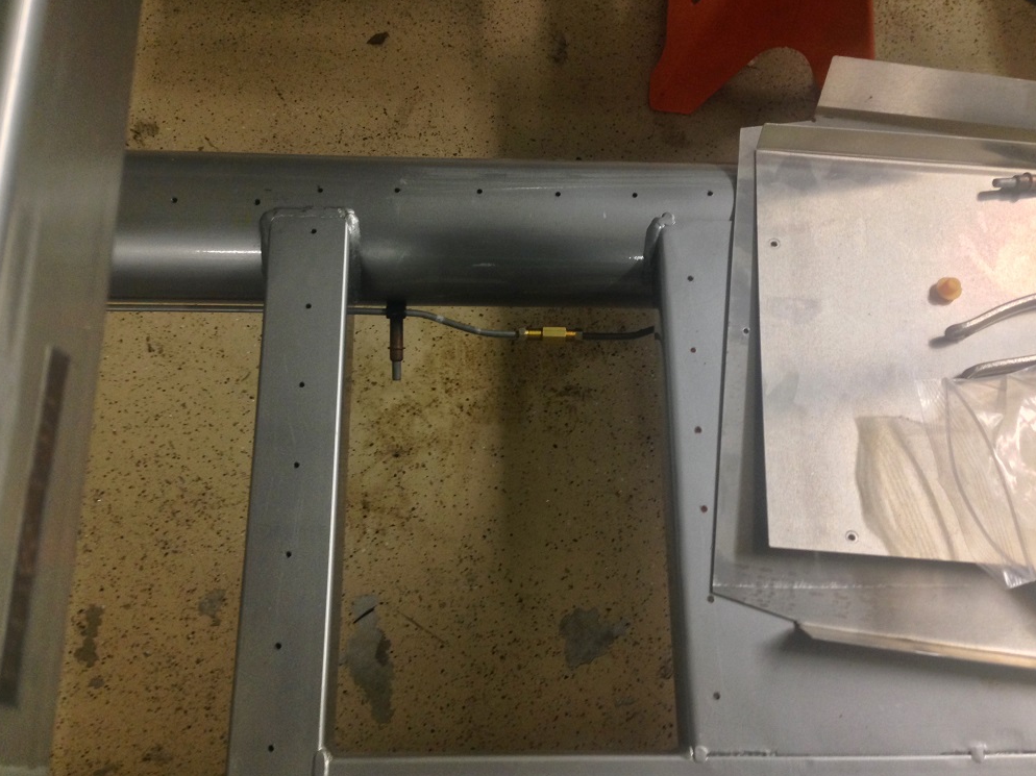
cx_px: 521
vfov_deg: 41.8
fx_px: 1017
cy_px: 390
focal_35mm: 34
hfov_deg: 54.0
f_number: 2.4
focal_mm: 4.12
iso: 125
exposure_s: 1/20
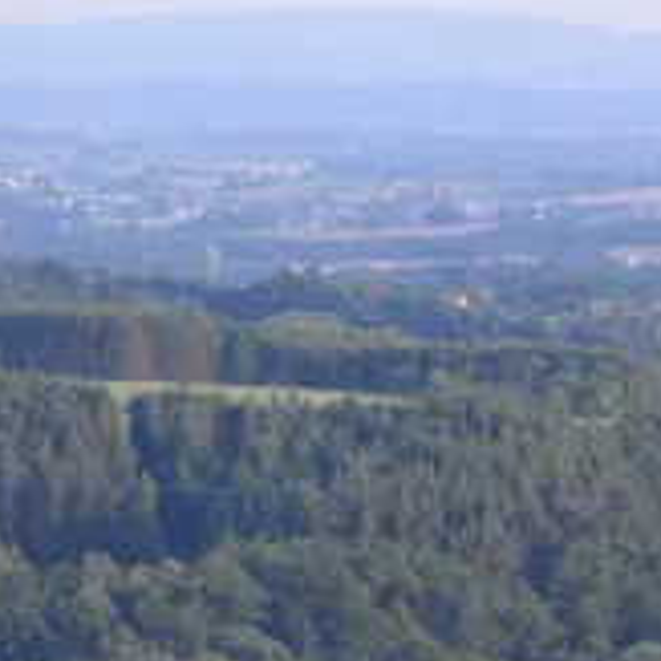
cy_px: 543
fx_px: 5564
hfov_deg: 6.7
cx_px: 1131
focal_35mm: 258
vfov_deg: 6.8
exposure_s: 1/200
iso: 400
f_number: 7.1
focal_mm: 55
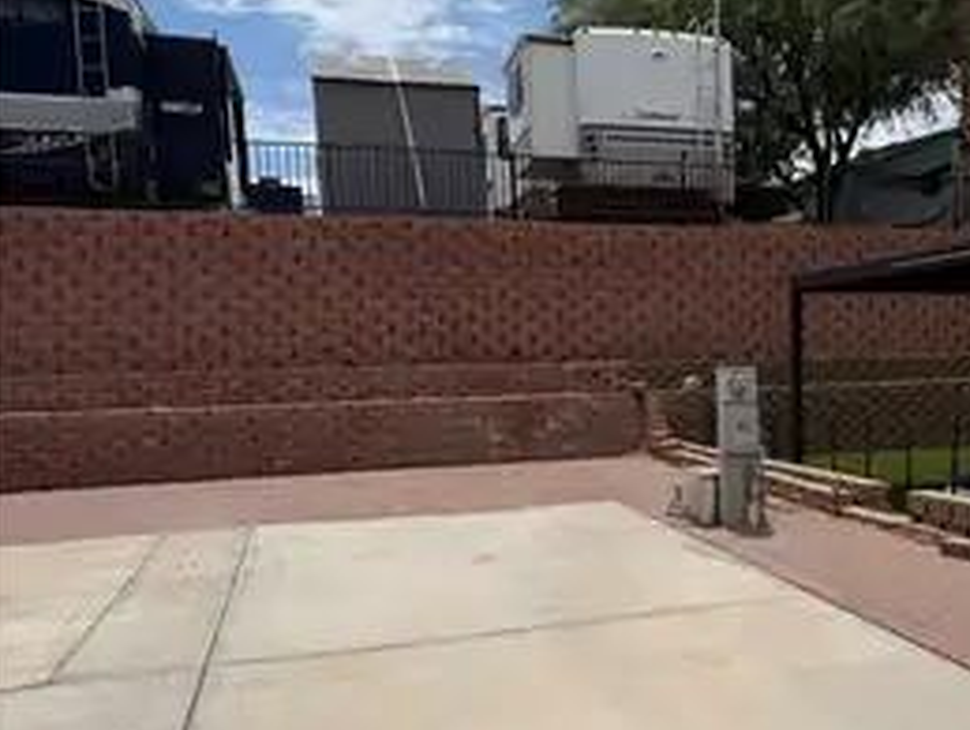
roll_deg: -0.7
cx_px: 742
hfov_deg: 47.9
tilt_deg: -9.0
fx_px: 1038
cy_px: 468
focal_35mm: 37
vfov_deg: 38.4
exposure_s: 1/10309
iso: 80
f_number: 1.78
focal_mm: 6.76
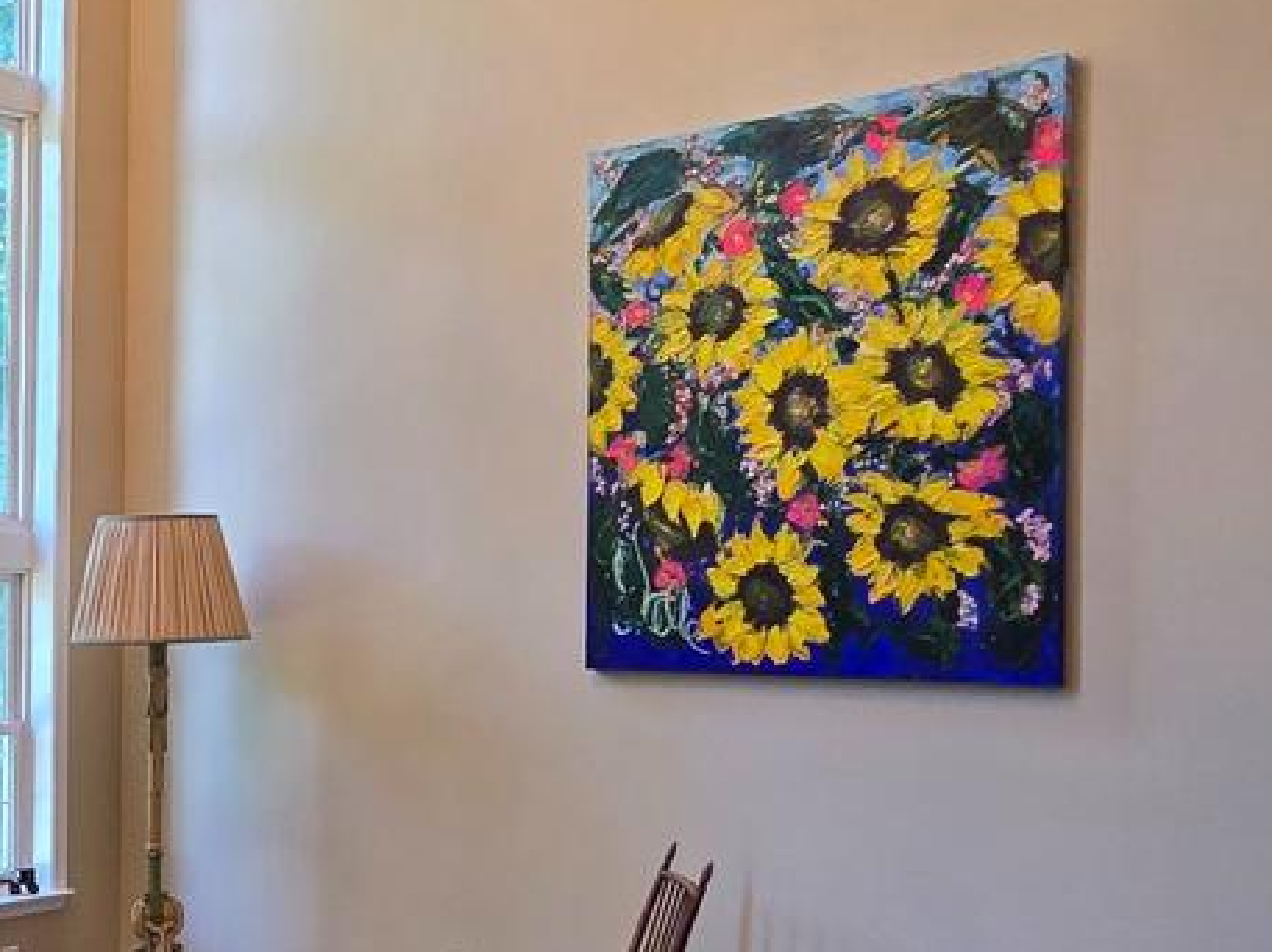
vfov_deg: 34.9
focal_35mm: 41
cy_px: 593
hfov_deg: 39.7
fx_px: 1505
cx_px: -28
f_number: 2.2
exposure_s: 1/60
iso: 200
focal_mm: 2.2
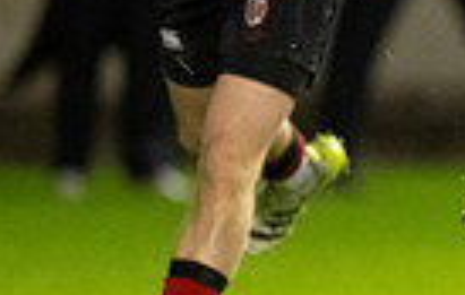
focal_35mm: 2128
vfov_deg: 0.6
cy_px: -38
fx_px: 27090
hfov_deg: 1.0
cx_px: 898
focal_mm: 400
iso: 6400
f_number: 2.8
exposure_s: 1/800
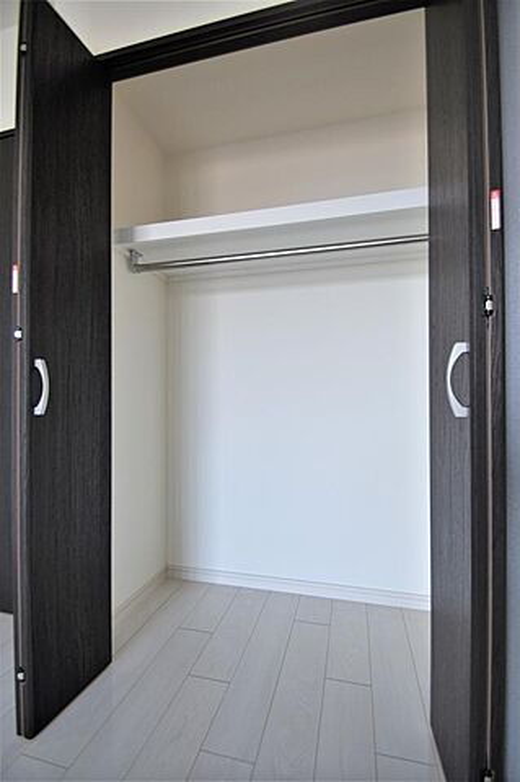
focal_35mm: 15
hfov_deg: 77.2
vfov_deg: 100.4
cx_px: 260
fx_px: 326
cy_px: 391
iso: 100
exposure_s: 1/40
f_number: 4
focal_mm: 10
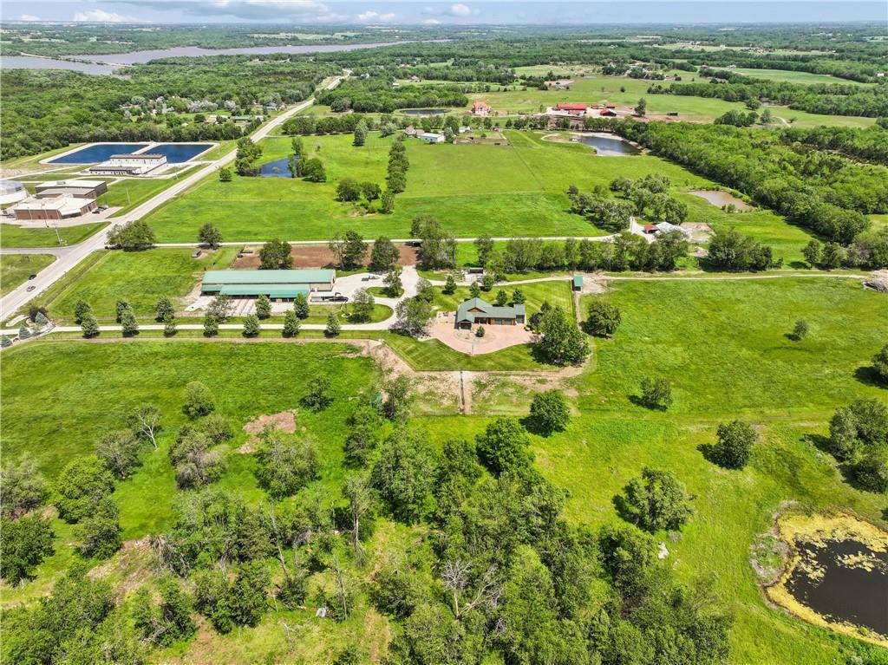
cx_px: 444
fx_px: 615
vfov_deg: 56.8
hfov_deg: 71.6
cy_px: 332
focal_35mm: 24
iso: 100
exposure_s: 1/200
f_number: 2.8
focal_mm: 12.3
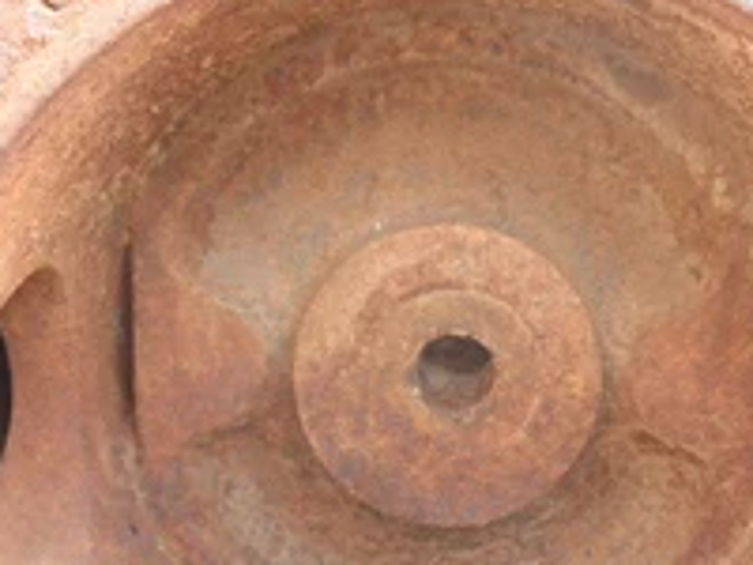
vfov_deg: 26.0
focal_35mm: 56
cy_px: 362
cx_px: 474
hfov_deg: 34.2
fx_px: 1218
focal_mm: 5
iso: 125
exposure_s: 1/30
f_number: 3
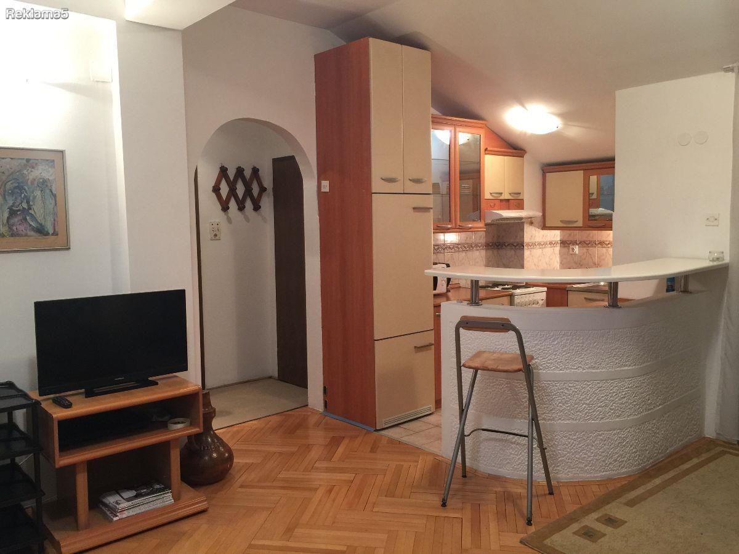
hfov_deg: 61.7
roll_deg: -0.1
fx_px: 619
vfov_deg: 48.2
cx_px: 370
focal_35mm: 29
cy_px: 277
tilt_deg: -5.1
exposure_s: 1/17
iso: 80
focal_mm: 4.15
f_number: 2.2
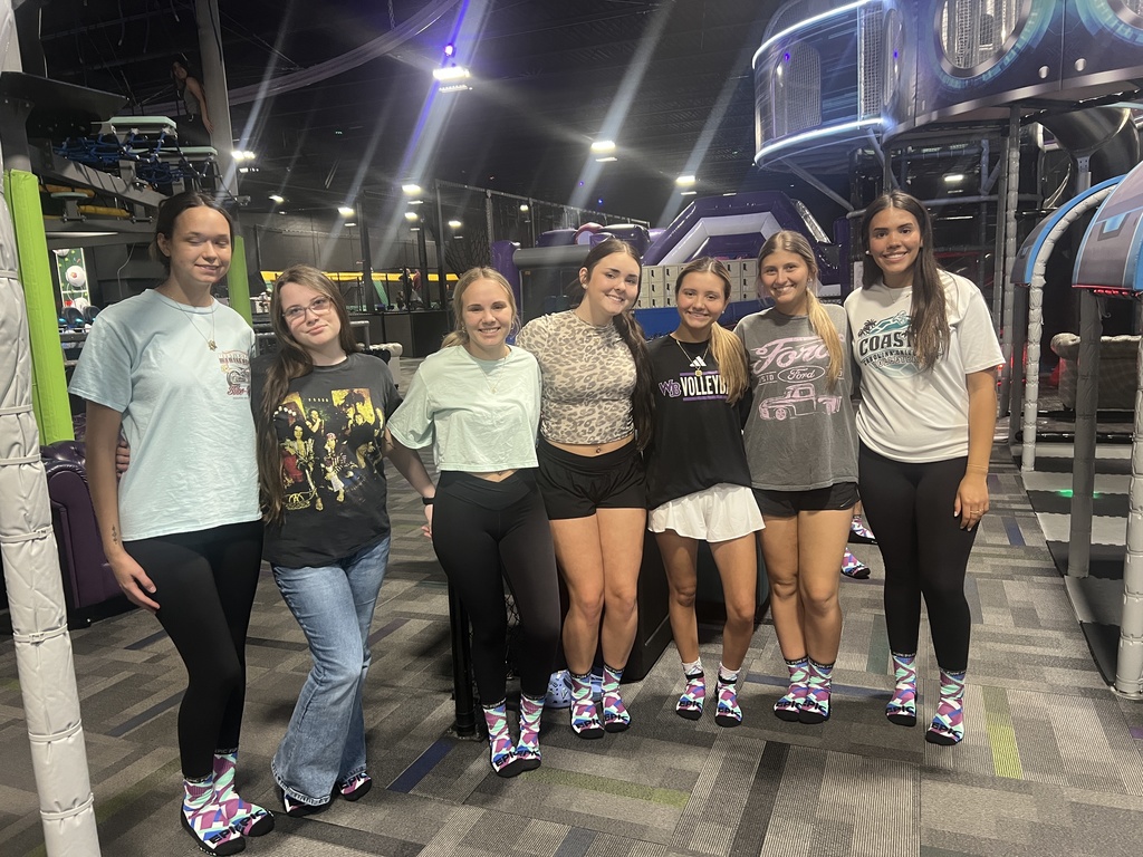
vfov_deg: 53.1
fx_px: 859
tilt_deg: -9.3
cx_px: 572
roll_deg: +2.8
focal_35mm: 26
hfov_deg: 67.3
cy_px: 428
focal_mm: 5.7
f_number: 1.5
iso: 250
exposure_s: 1/60
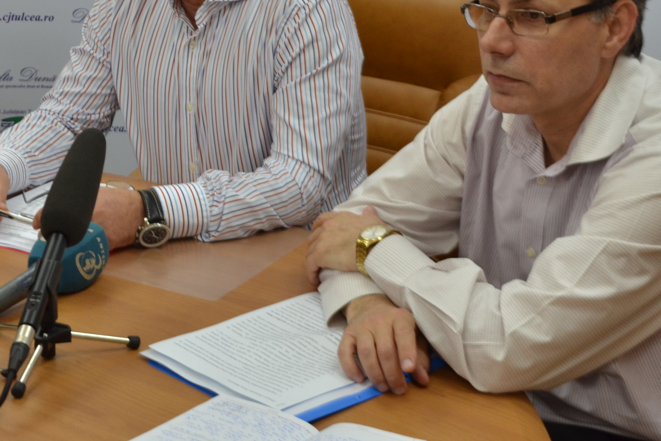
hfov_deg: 25.8
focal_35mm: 78
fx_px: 1432
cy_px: 59
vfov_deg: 17.3
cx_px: 199
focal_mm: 26
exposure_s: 1/50
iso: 400
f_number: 4.2
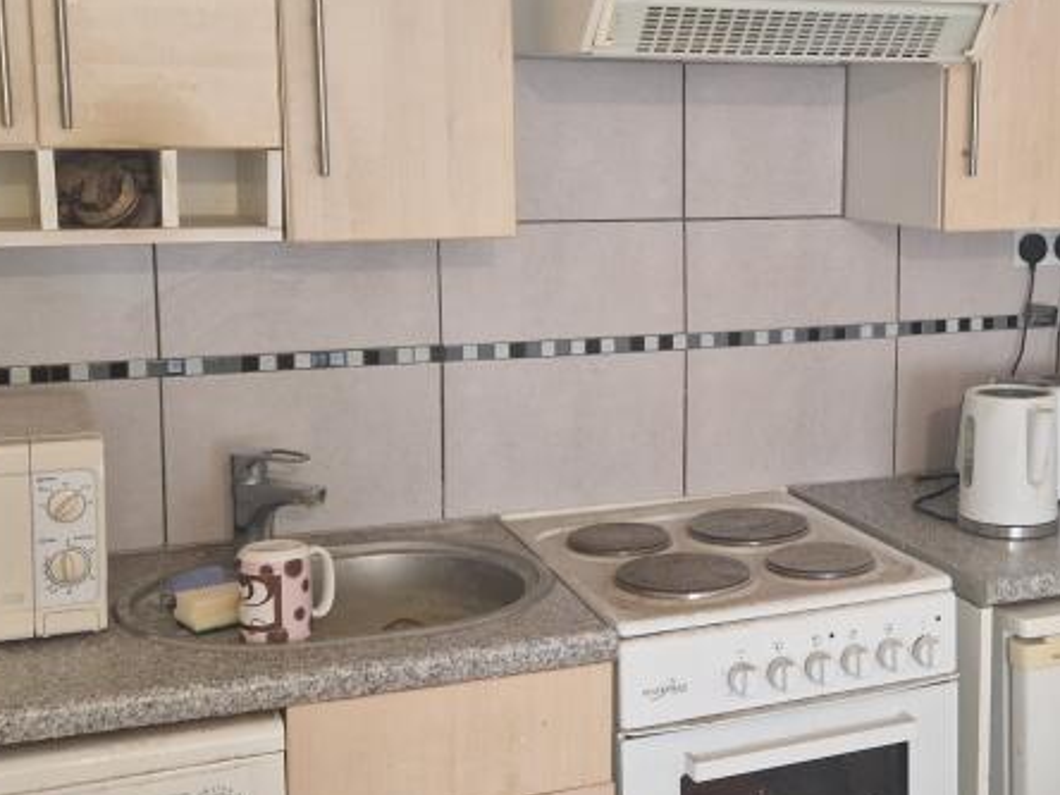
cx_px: 769
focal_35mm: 53
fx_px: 1623
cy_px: 370
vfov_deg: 27.5
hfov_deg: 35.5
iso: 640
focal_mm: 5.4
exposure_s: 1/100
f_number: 1.8
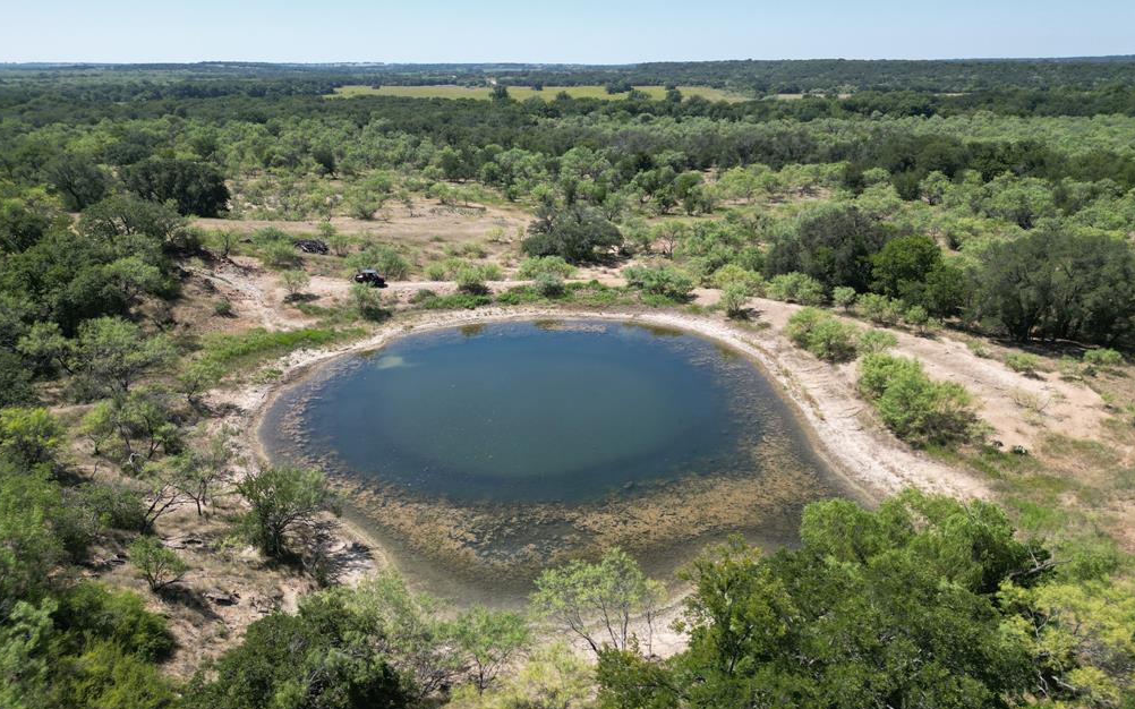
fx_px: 804
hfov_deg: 70.4
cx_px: 565
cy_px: 362
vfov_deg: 47.6
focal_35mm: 26
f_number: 1.7
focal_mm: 6.72
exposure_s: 1/2500
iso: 140
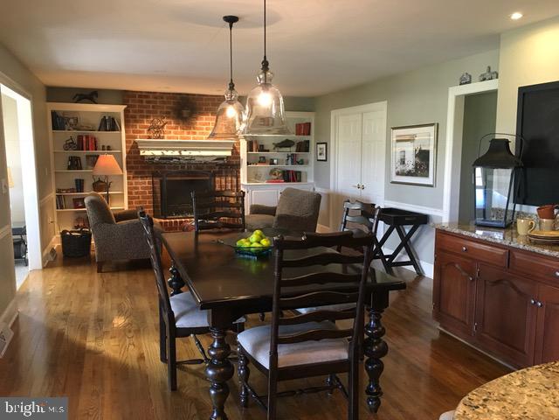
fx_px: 468
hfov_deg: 61.7
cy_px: 210
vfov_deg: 48.2
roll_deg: -0.6
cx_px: 280
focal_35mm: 29
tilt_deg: -7.4
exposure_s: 1/24
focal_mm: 4.15
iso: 200
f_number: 2.2
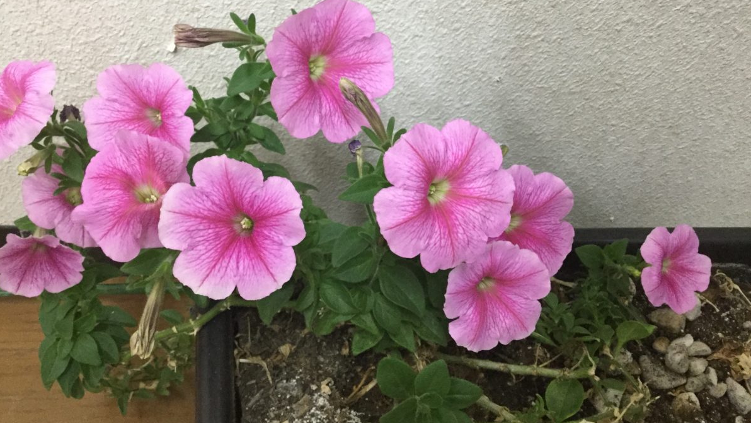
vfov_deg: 34.5
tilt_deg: -46.0
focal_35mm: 34
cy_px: 157
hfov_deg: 58.0
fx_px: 677
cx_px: 376
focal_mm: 3.3
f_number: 2.4
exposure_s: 1/30
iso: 160
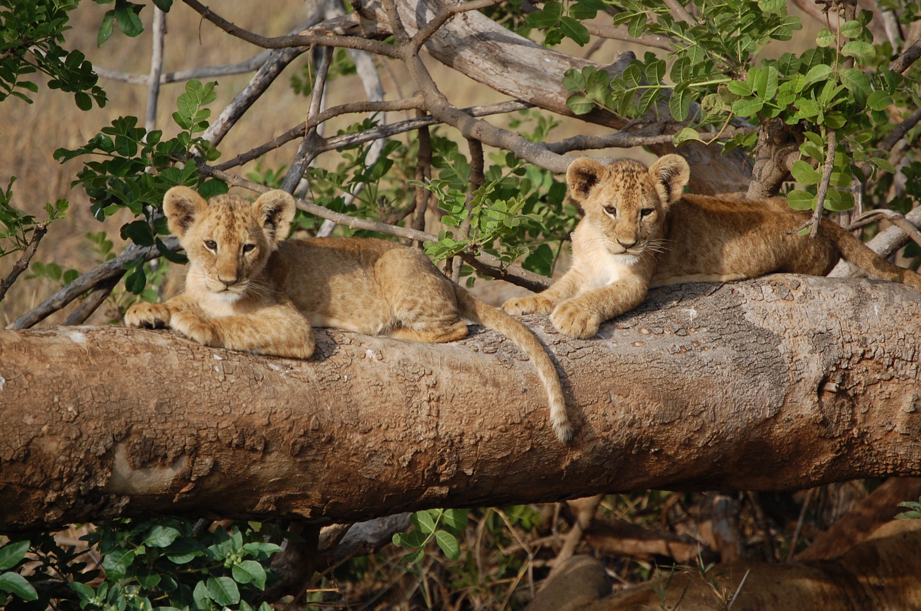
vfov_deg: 4.6
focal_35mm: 300
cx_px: 460
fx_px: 7662
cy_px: 306
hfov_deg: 6.9
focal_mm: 200
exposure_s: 1/1000
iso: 400
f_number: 5.6
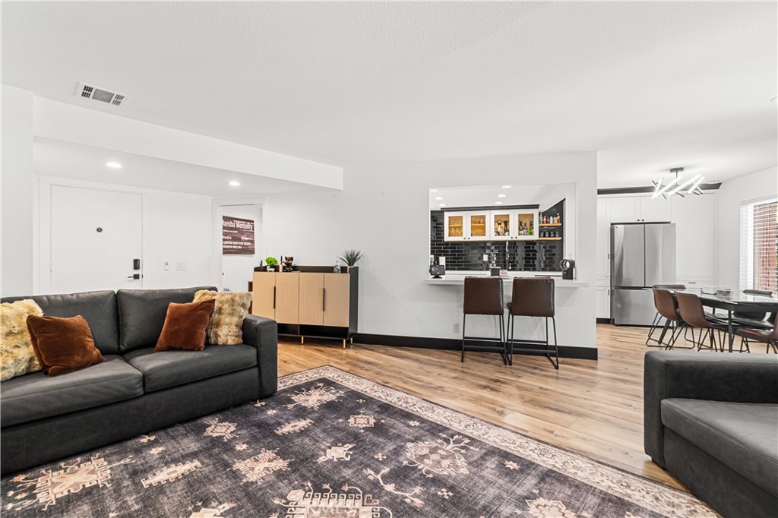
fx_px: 324
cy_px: 259
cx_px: 389
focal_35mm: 15
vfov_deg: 77.3
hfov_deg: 100.4
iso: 320
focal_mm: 10
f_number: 7.1
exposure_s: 1/5
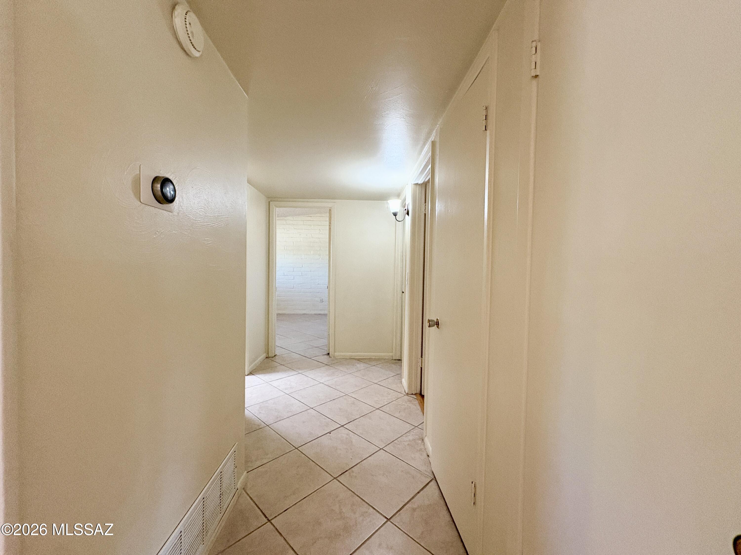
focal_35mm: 14
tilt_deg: -0.9
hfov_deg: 102.1
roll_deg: -0.3
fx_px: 300
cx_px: 370
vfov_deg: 85.7
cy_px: 278
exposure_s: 1/120
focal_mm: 2.22
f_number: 2.2
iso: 400
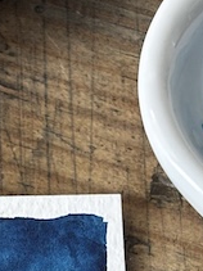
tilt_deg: -66.7
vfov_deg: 9.9
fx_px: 1542
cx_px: -19
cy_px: 326
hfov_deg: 7.5
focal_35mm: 197
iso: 125
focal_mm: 5.96
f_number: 1.6
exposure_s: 1/60
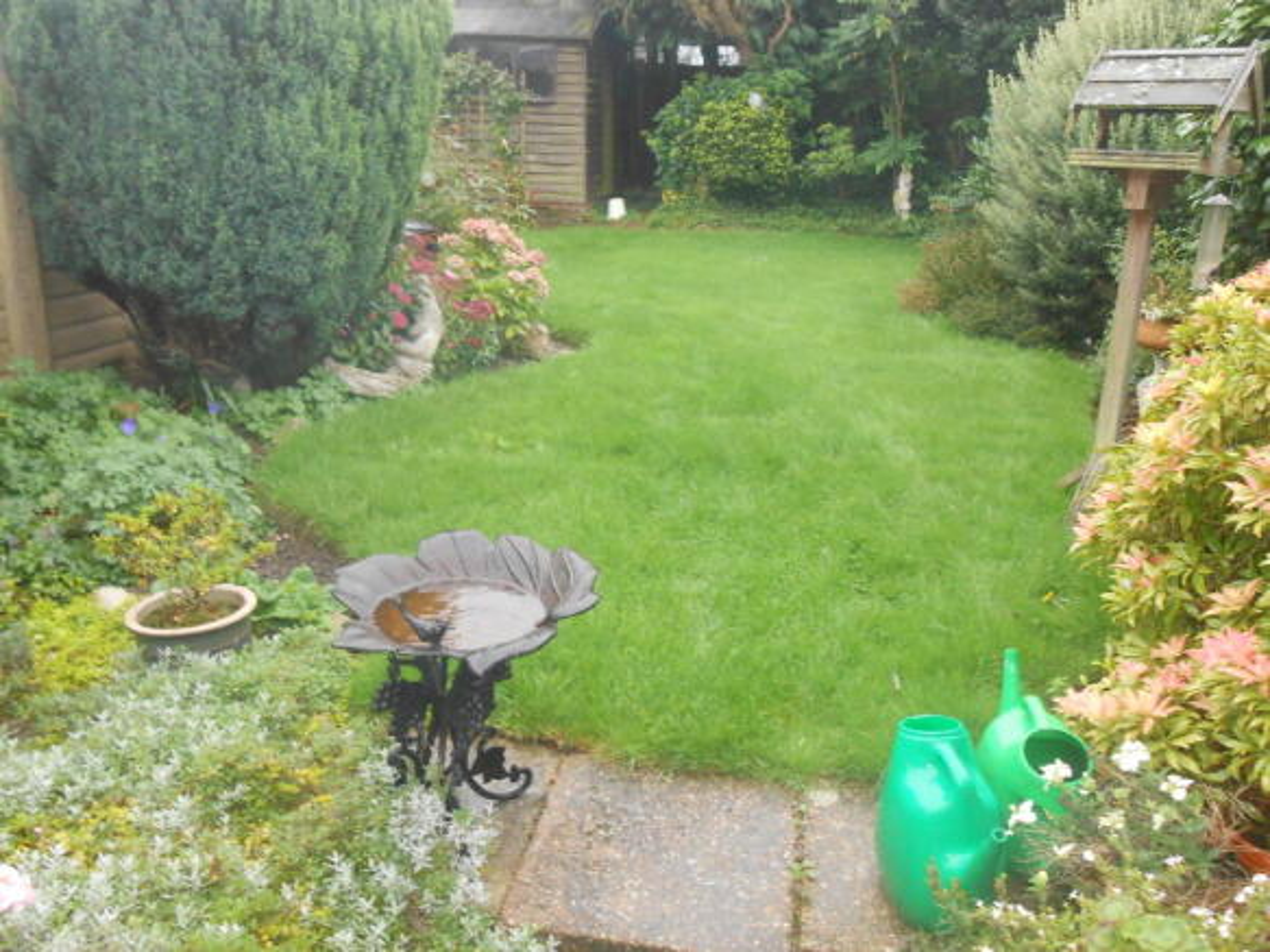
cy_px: 476
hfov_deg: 60.0
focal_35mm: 30
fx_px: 1100
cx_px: 635
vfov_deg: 46.8
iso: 250
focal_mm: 5.3
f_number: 3.8
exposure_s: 1/30
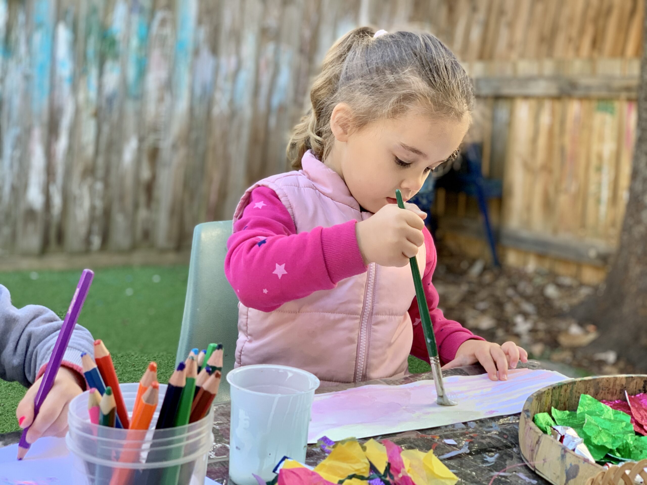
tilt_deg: -8.1
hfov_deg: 36.8
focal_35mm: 52
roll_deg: -1.8
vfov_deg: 28.0
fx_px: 972
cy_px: 242
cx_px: 324
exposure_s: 1/122
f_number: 2.4
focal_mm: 6
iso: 80
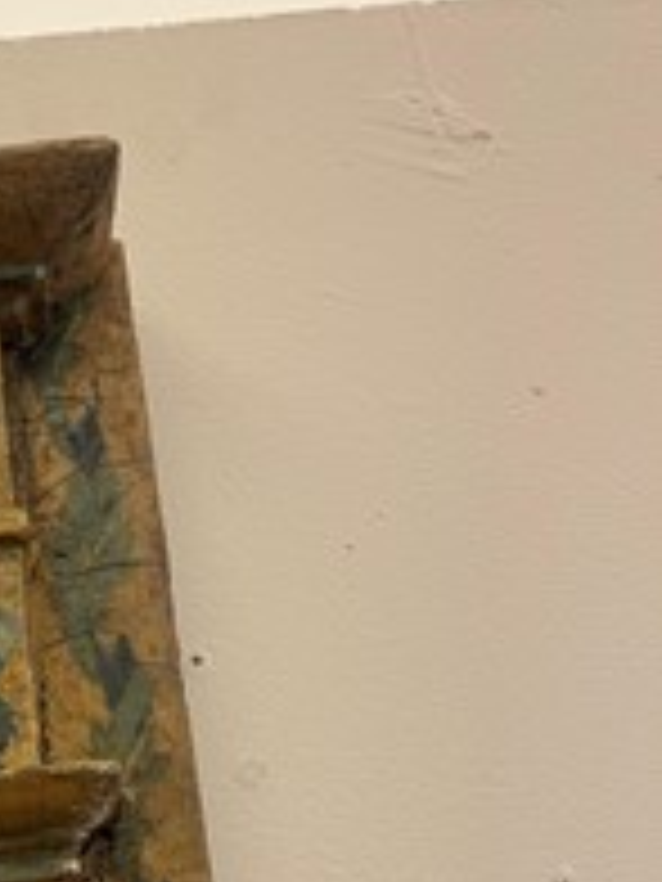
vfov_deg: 36.5
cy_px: 675
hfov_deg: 26.9
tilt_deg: +23.8
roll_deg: +3.7
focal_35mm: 51
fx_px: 1300
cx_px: -9
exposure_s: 1/50
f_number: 1.6
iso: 160
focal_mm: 5.1
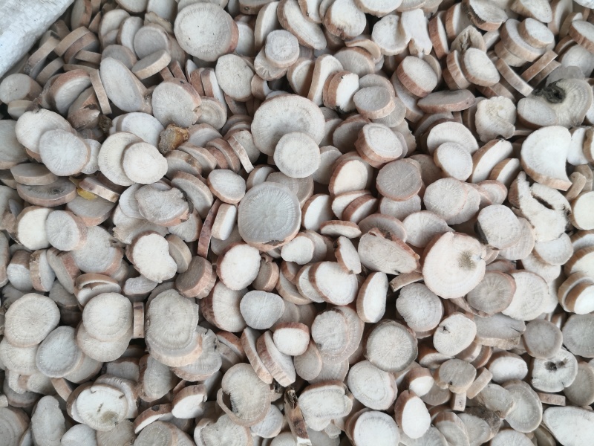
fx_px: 463
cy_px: 223
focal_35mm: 27
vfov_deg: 51.4
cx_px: 297
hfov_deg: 65.3
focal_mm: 3.95
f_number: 1.6
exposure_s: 1/108
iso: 50
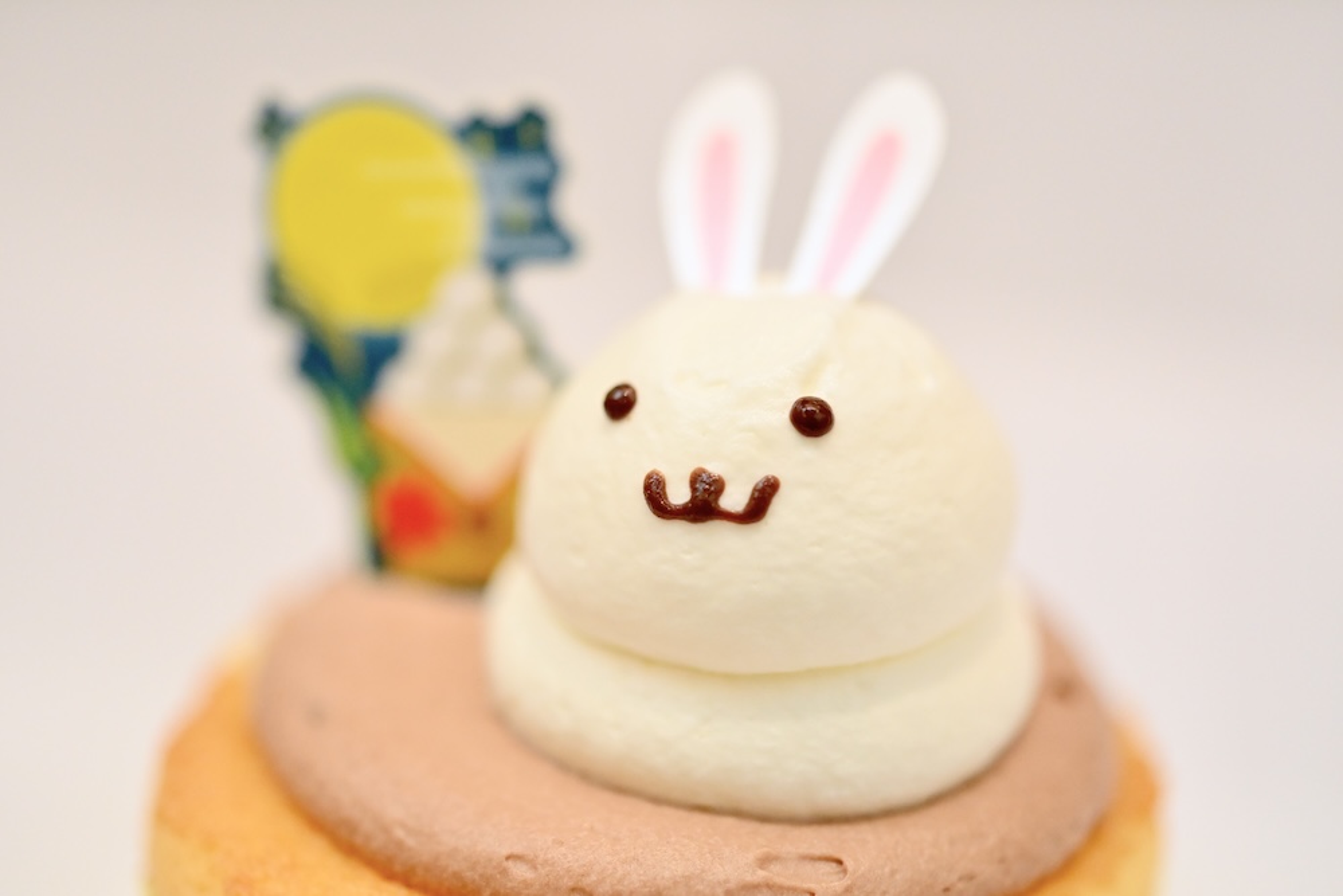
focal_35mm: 60
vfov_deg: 22.6
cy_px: 448
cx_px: 672
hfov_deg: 33.4
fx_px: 2239
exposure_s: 1/1250
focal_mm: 60
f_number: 3.5
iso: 6400
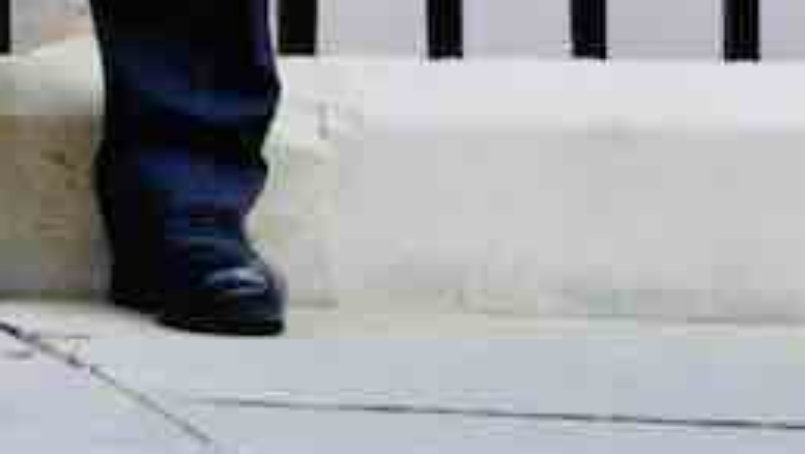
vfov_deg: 1.9
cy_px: -847
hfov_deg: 3.3
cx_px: -1265
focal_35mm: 640
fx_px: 13668
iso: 500
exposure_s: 1/400
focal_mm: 113
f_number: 2.8
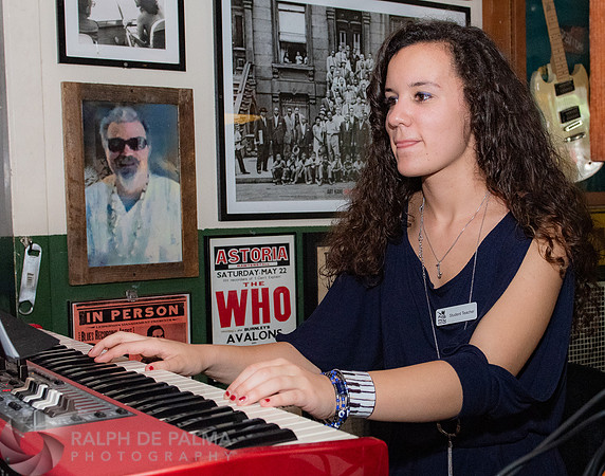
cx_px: 360
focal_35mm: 57
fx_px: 1010
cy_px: 257
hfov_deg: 33.3
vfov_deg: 26.5
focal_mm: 29
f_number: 5.6
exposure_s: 1/160
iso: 1600
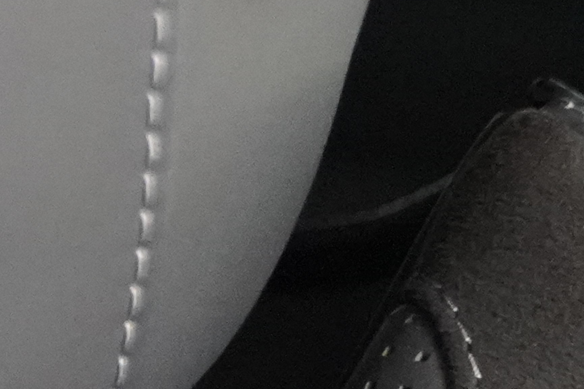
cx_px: -943
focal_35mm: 222
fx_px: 3602
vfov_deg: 6.1
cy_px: 683
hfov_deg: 8.3
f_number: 2.8
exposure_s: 1/30
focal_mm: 32
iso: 12800
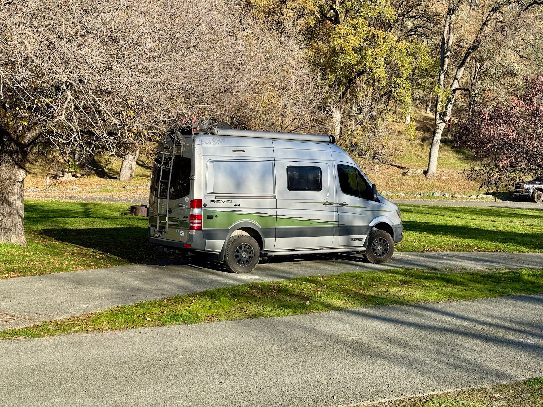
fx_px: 753
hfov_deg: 39.7
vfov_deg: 30.3
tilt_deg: -3.5
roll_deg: -0.9
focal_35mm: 48
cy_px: 204
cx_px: 272
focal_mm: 6.76
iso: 64
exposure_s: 1/2611
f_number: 1.78
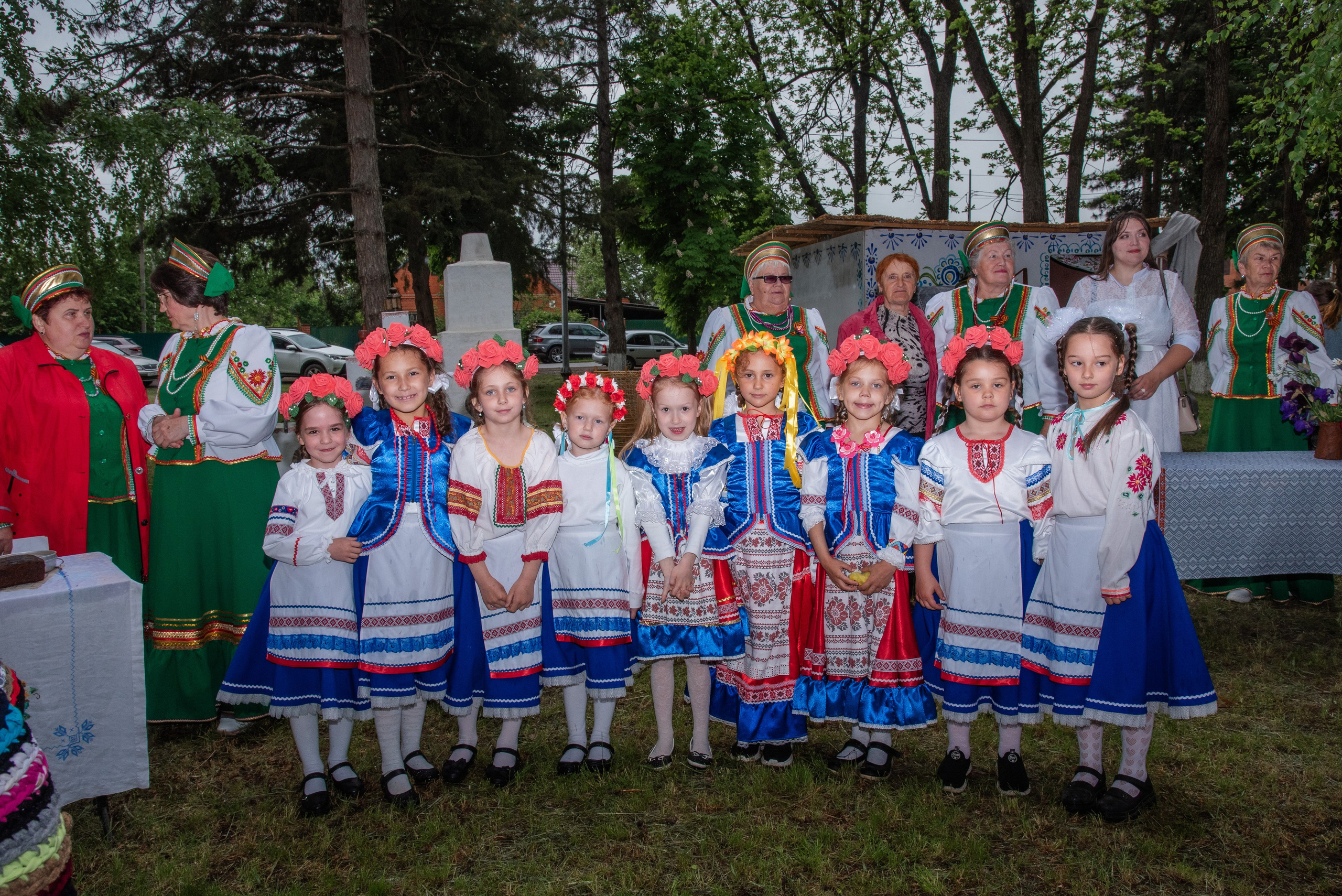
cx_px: 671
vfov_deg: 41.2
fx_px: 1193
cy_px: 448
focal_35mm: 32
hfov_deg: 58.7
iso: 640
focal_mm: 32
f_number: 13
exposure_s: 1/160
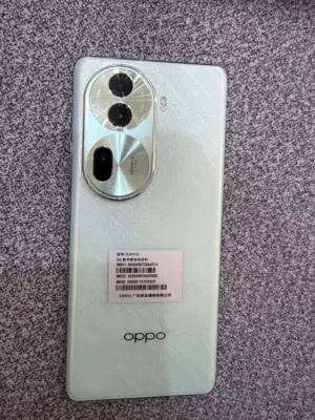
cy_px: 210
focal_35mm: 25
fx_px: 303
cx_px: 158
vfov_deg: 69.4
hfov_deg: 54.9
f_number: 2.2
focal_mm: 2.22
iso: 250
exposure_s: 1/50
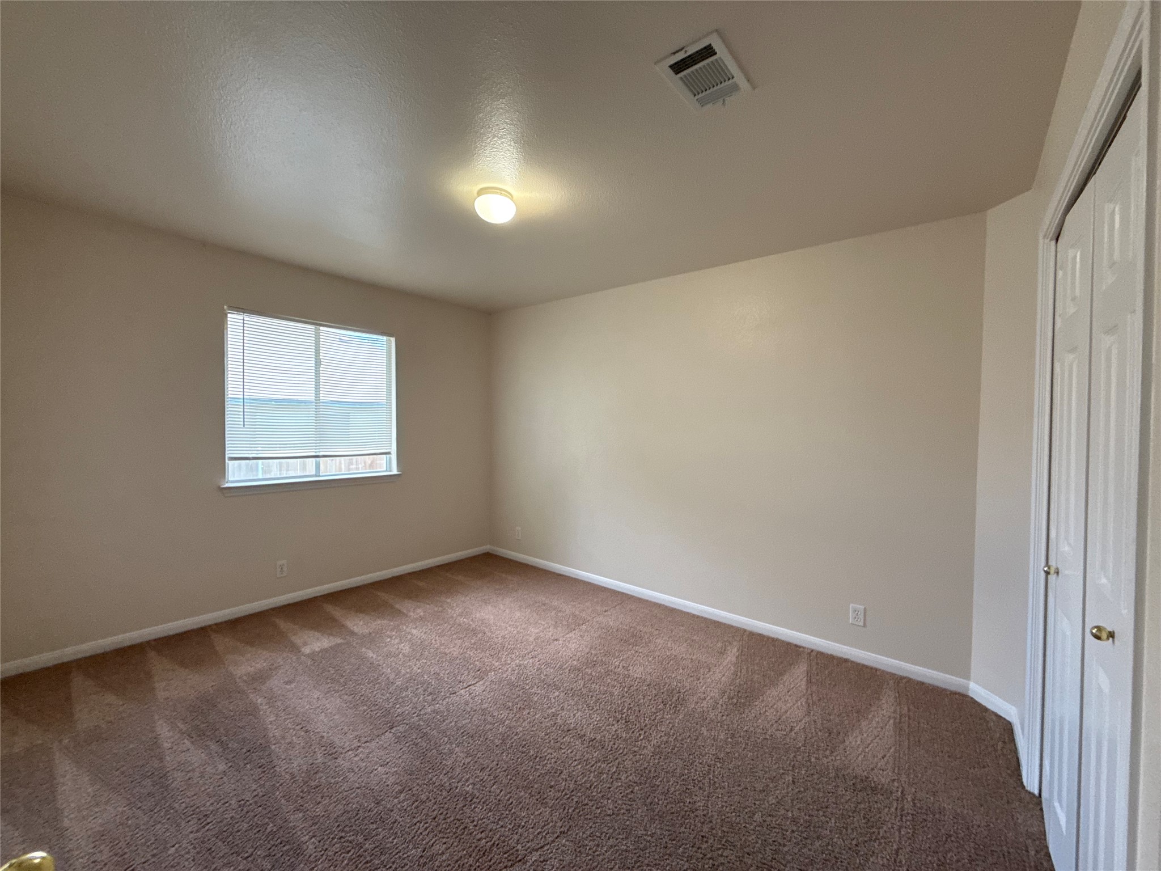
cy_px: 436
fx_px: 470
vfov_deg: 85.7
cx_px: 580
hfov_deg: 102.1
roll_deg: -1.2
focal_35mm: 14
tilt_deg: -1.3
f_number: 2.2
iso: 400
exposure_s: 1/95
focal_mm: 2.22
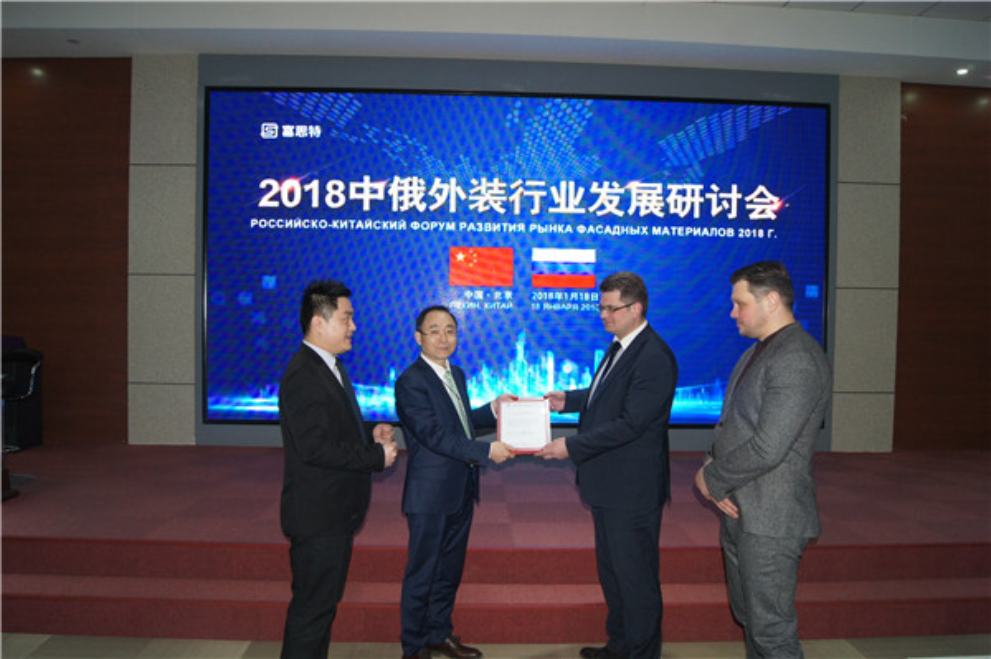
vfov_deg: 47.9
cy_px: 330
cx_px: 496
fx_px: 743
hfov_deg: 67.4
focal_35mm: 27
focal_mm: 18
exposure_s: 1/80
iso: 800
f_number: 5.6
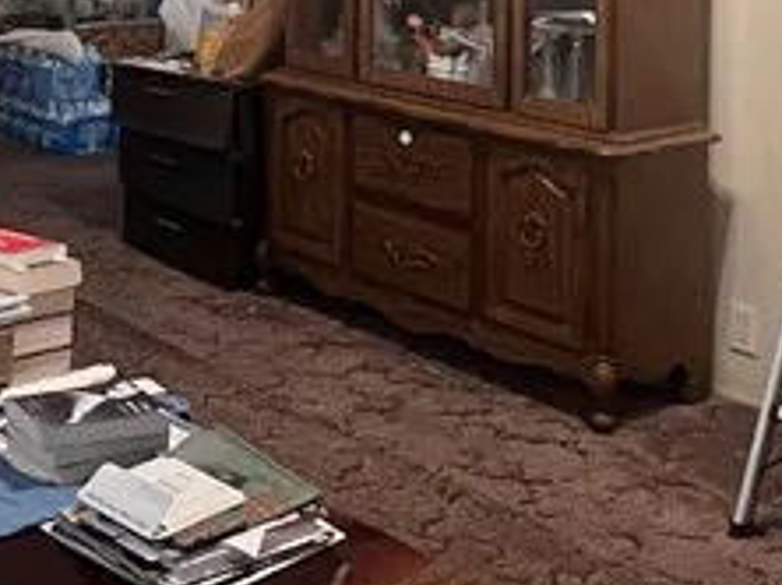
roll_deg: -1.3
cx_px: -39
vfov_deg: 22.1
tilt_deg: -2.1
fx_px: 1354
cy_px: -155
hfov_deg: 29.6
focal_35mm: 60
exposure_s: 1/60
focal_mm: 1.57
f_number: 1.8
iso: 500
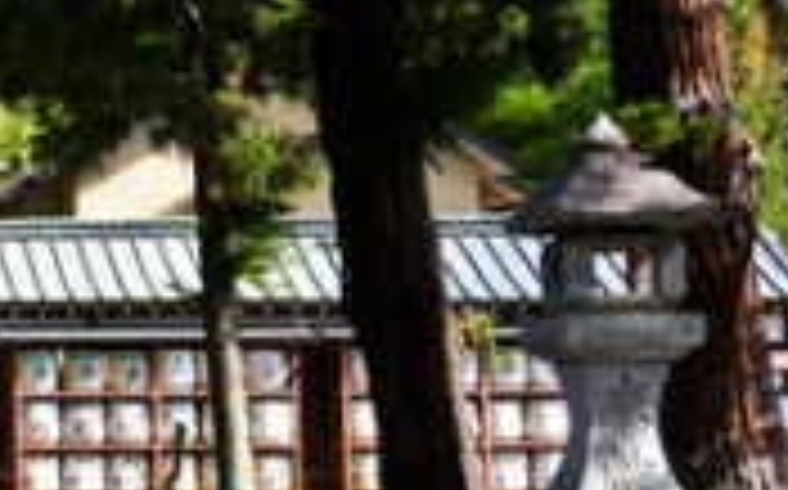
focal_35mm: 127
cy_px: 211
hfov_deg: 14.8
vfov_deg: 10.3
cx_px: -531
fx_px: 2726
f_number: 7.1
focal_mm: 24.2
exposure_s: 1/200
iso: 250
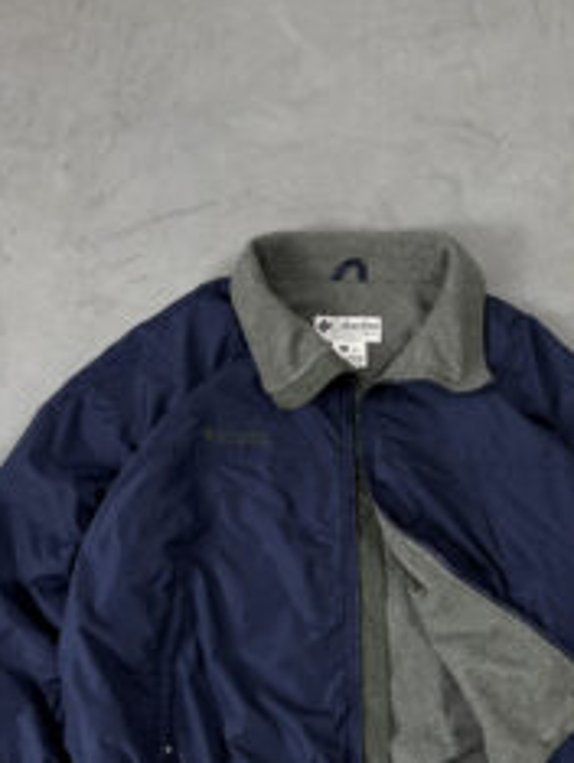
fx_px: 905
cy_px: 518
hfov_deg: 35.1
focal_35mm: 41
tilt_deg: -80.5
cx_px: 349
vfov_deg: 44.9
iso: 125
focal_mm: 6.76
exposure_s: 1/60
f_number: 1.78
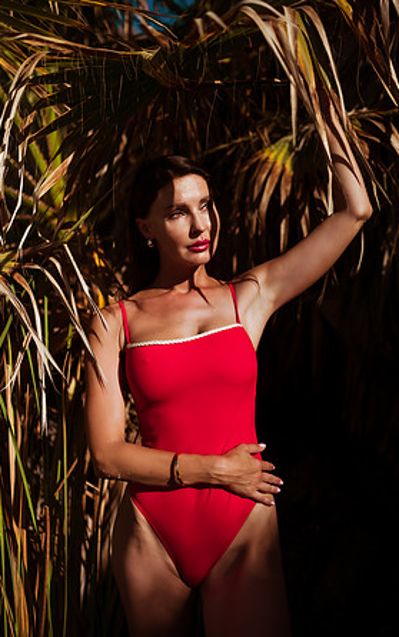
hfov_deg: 35.4
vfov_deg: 54.0
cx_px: 206
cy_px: 320
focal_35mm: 36
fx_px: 626
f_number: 2
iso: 50
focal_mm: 35
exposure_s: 1/8000
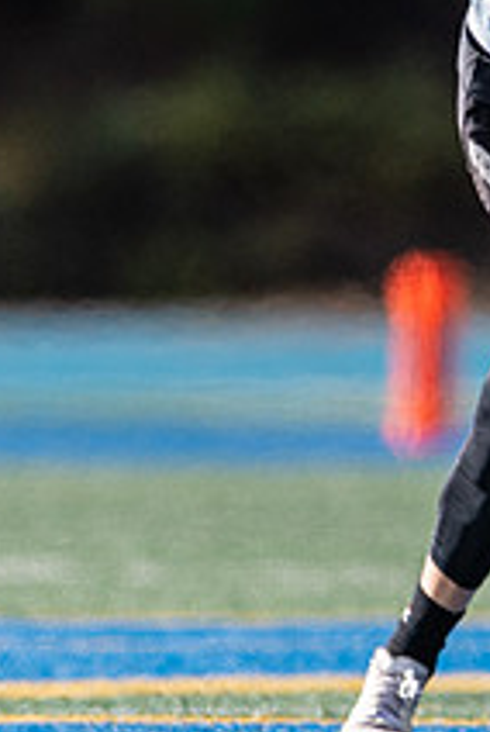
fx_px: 40453
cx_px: 601
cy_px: 160
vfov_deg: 1.0
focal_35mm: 1988
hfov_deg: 0.7
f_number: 2.8
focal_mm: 400
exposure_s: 1/1600
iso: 100
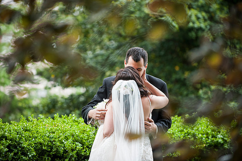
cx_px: 121
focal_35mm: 190
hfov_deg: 10.8
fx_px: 1276
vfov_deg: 7.2
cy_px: 80
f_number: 2.8
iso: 800
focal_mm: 190
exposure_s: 1/1000
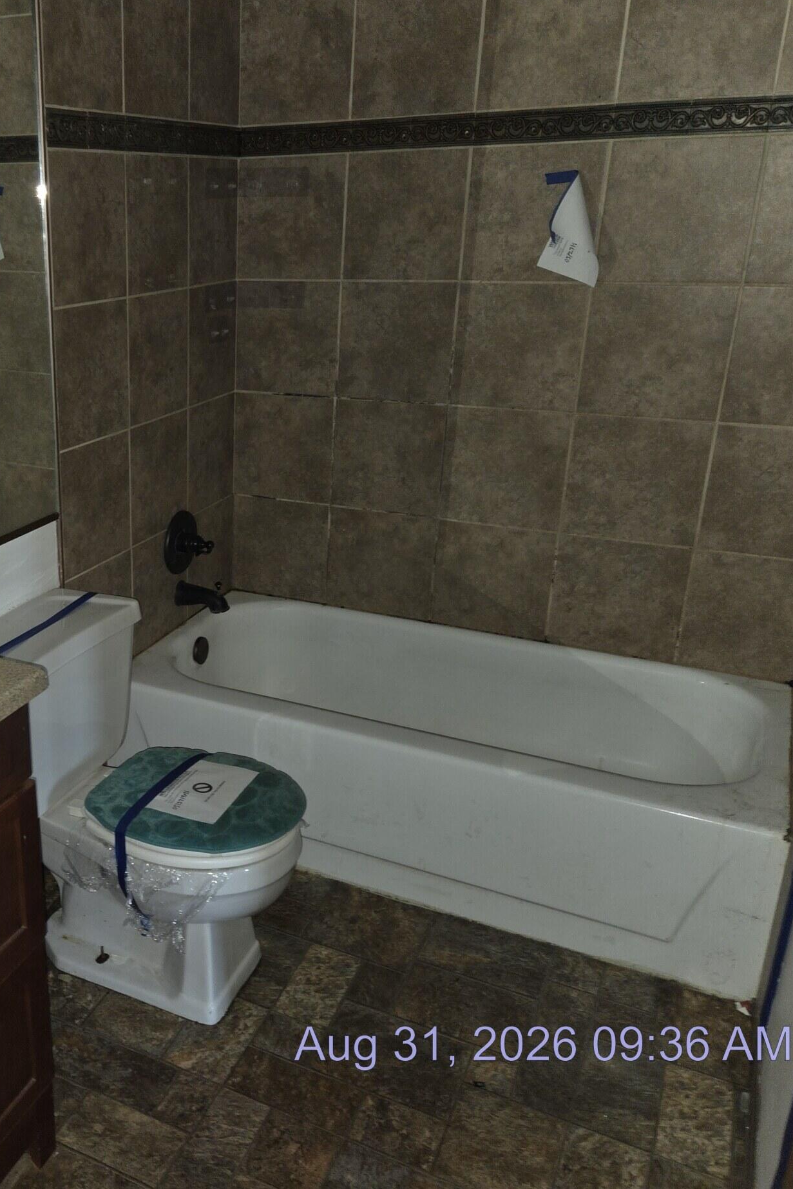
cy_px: 593
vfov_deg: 58.7
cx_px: 157
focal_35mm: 32
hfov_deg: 39.5
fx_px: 1057
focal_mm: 5.4
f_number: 1.8
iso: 125
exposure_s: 1/12.3
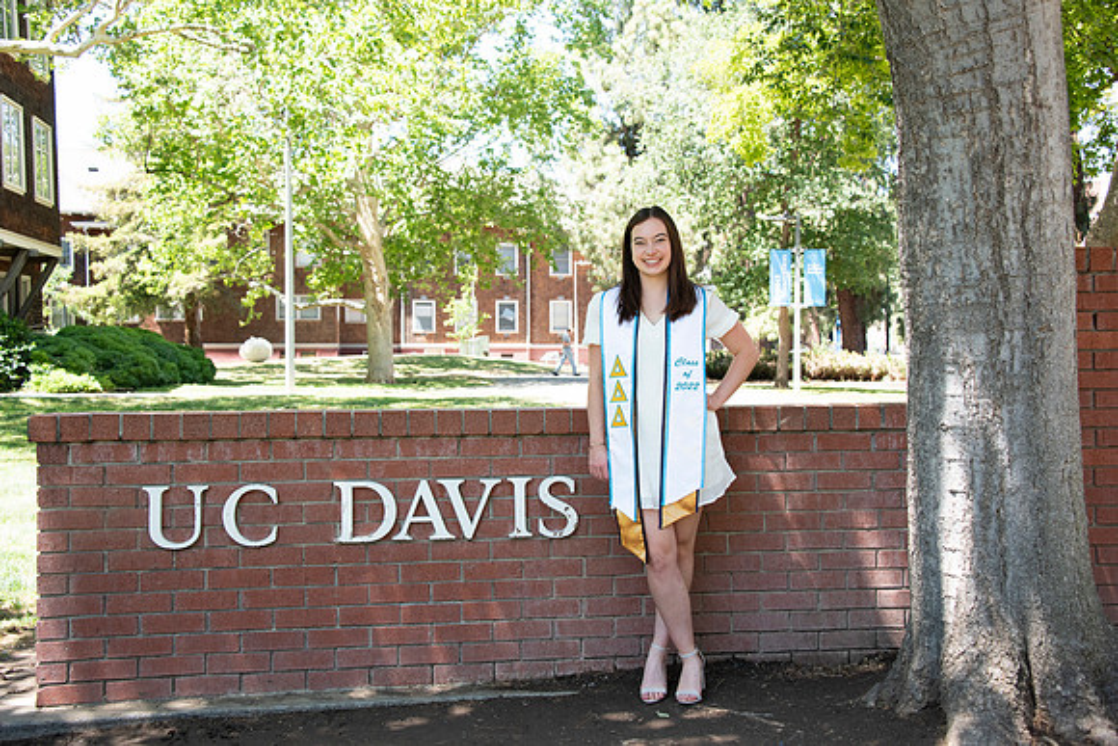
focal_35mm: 42
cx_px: 559
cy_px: 373
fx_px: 1305
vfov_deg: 31.9
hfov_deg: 46.4
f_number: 5.6
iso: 640
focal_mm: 42
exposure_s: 1/400
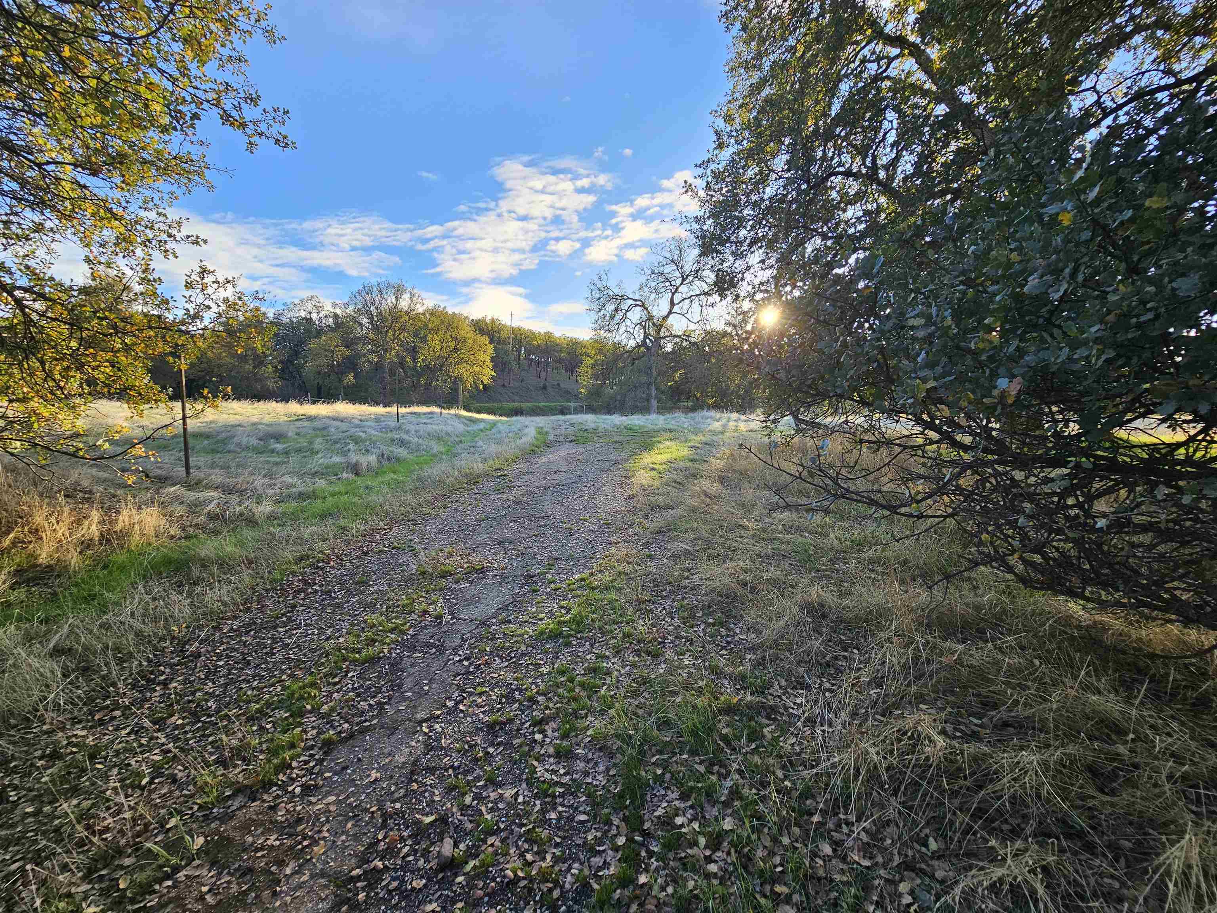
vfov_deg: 89.9
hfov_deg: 106.2
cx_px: 608
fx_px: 457
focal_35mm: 13
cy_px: 456
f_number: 2.2
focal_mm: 2.2
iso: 50
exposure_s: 1/387
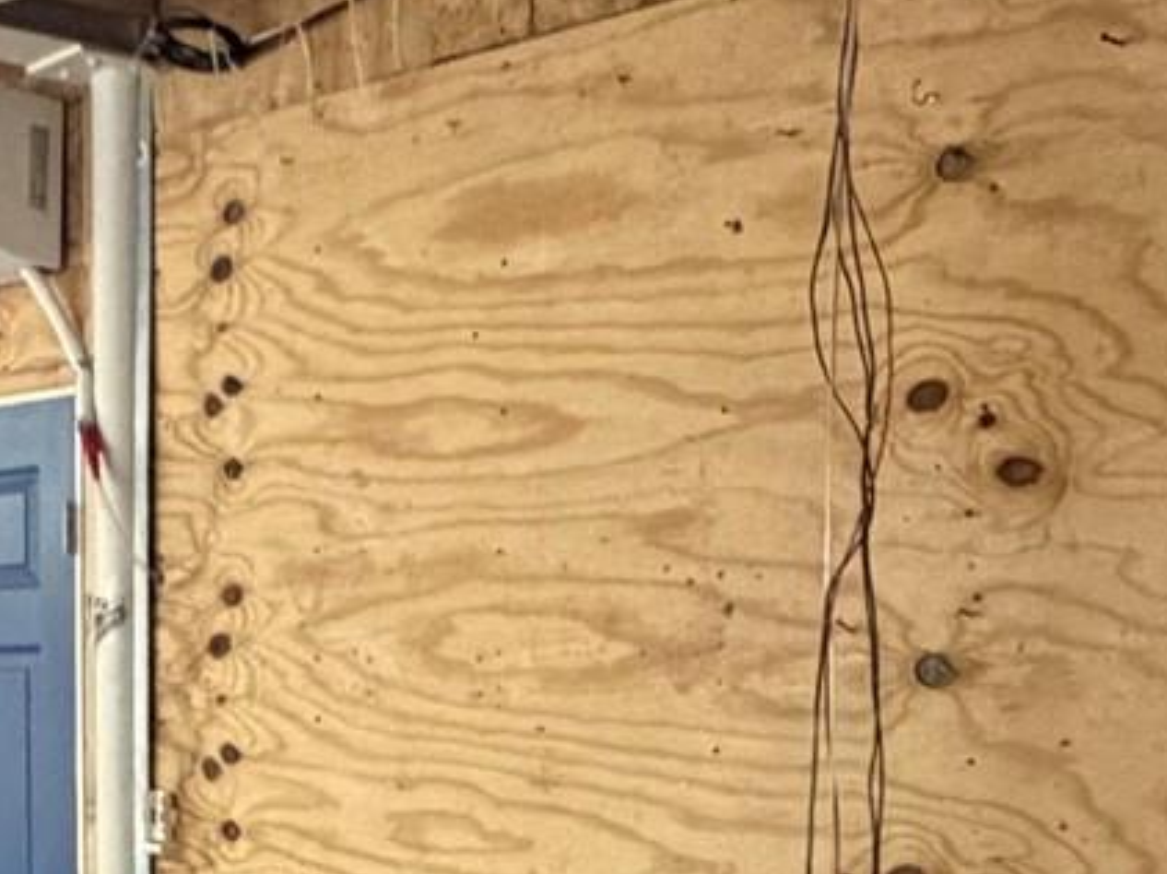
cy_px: 996
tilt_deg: -6.3
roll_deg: -0.6
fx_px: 2291
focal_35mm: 68
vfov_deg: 20.4
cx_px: 655
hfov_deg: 28.6
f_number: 2.2
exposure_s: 1/60
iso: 640
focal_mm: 2.22
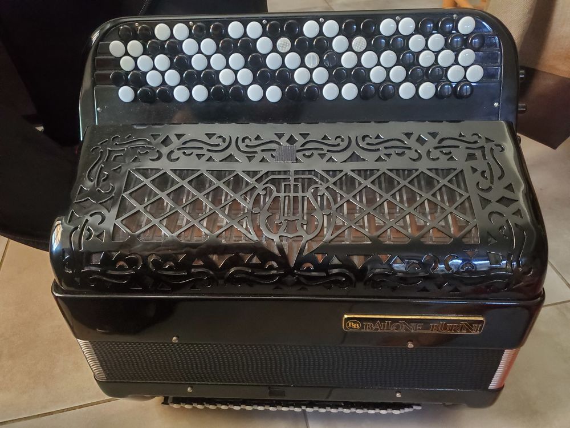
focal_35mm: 26
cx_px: 285
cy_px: 214
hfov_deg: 67.3
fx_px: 428
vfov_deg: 53.1
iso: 640
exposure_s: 1/30
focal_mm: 4.3
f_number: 1.5
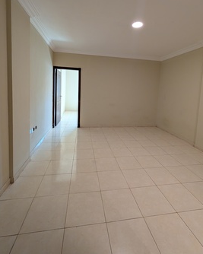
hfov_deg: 80.3
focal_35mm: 16
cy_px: 100
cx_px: 105
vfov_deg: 91.7
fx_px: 120
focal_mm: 2.02
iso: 142
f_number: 1.7
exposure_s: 1/53.5
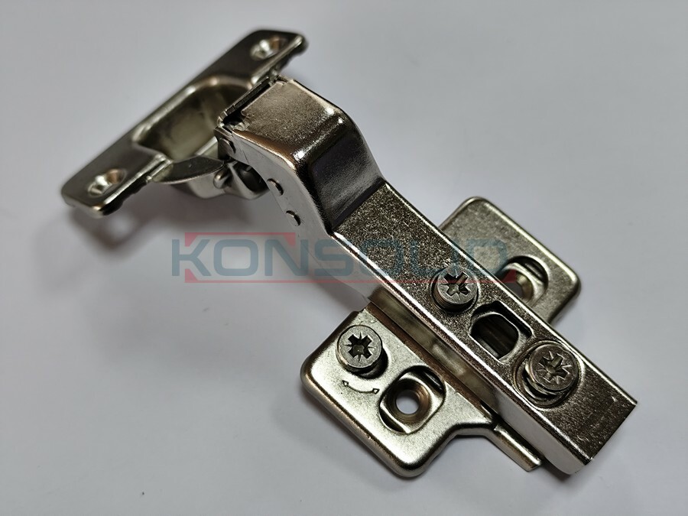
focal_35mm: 46
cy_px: 258
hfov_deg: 41.2
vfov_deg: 31.5
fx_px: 914
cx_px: 344
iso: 250
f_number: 1.65
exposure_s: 1/33.3
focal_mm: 6.14
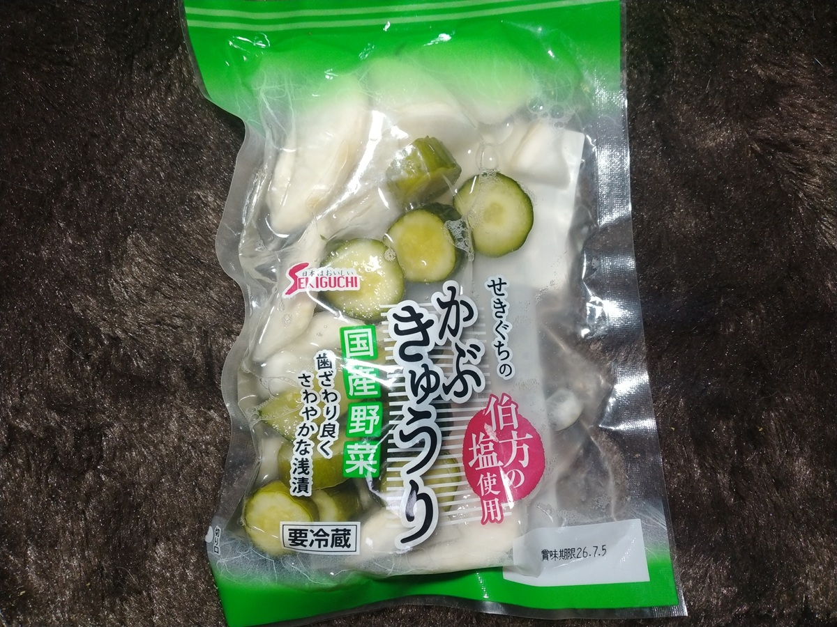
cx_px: 418
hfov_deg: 65.3
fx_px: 653
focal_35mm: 27
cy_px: 314
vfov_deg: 51.4
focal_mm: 3.61
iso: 200
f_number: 1.8
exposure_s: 1/60
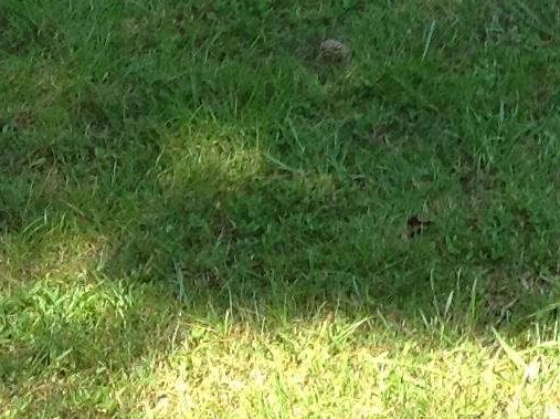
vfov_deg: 7.7
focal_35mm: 179
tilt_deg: -7.5
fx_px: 2892
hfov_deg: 10.8
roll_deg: +0.0
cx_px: 749
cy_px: -615
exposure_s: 1/282
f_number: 2.4
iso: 50
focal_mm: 4.28
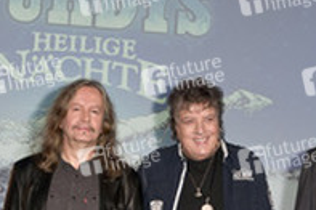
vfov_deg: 14.1
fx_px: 842
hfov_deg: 21.2
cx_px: 140
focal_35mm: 96
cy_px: 197
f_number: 5
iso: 800
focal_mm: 42
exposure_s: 1/160
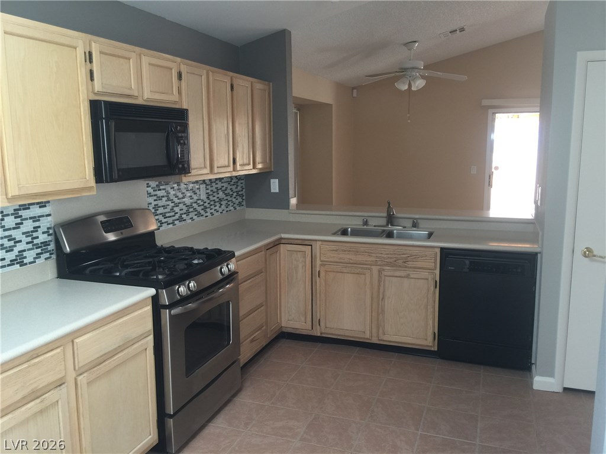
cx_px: 303
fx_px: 508
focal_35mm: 29
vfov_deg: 48.2
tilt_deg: -8.4
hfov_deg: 61.7
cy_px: 227
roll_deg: -0.1
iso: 32
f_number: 2.2
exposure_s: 1/15
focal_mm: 4.15
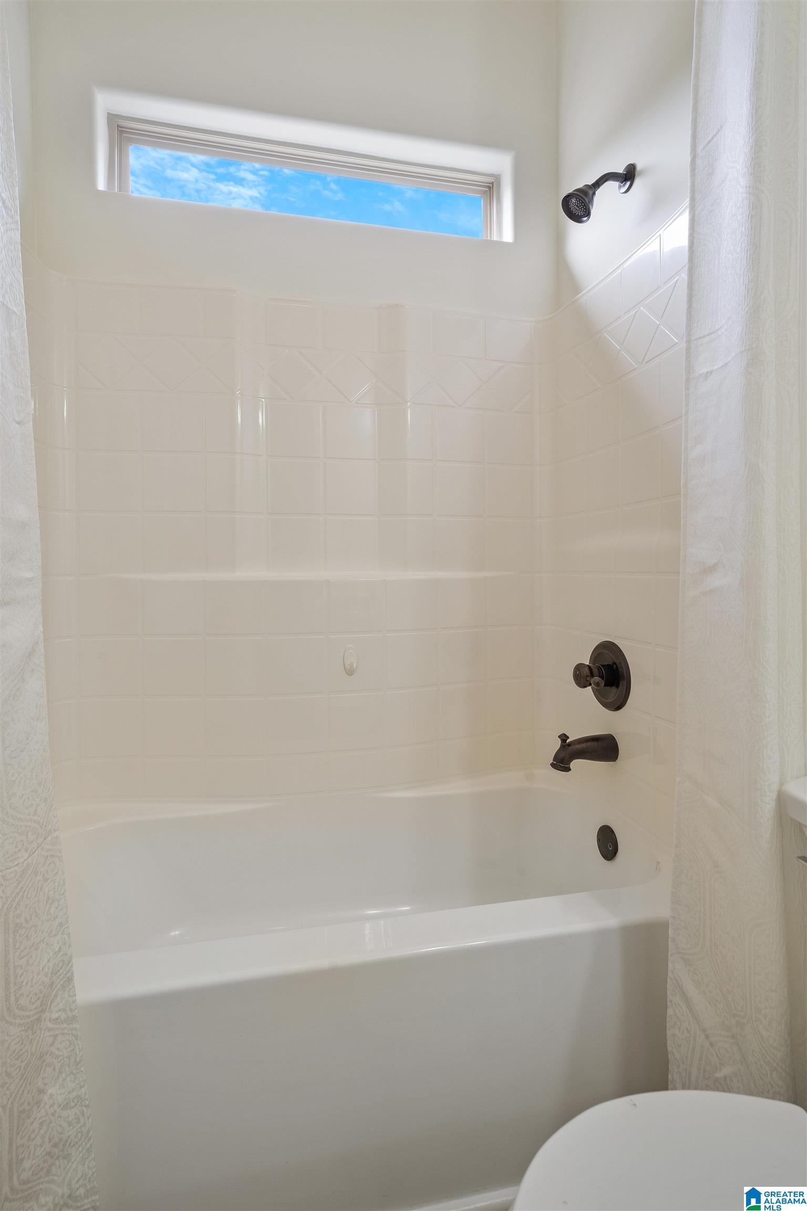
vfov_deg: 96.7
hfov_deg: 73.7
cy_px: 606
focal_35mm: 16
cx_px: 404
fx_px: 538
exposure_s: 1/4
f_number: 10
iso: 200
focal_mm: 16
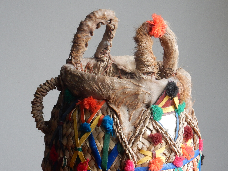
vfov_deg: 12.7
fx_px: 771
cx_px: 114
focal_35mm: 117
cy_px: 86
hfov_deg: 16.8
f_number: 5.6
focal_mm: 20.9
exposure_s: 1/60
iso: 400
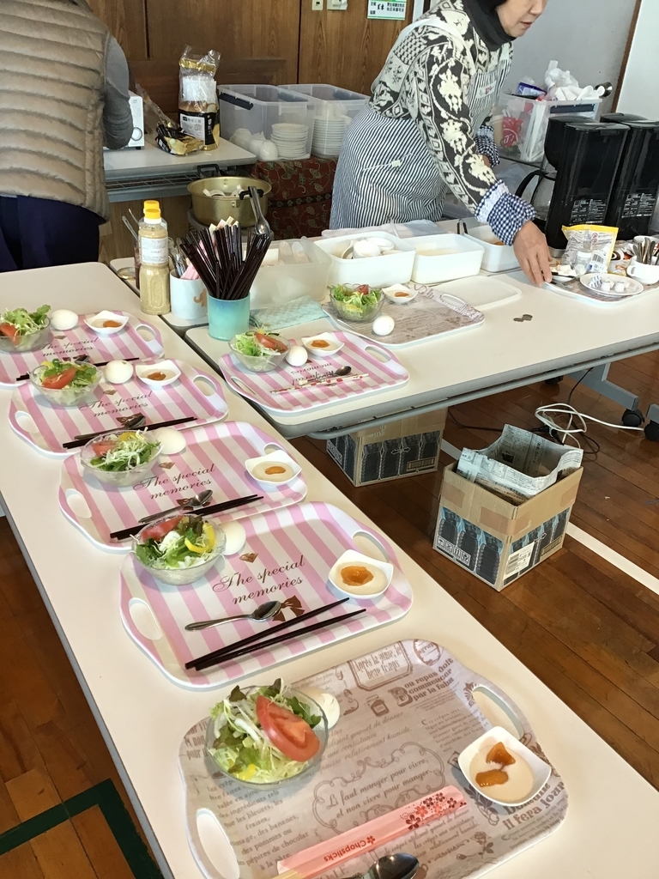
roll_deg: -4.1
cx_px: 330
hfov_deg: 45.4
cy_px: 440
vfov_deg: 58.4
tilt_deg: -31.0
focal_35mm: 31
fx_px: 787
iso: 50
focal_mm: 3.3
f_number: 2.4
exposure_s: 1/30
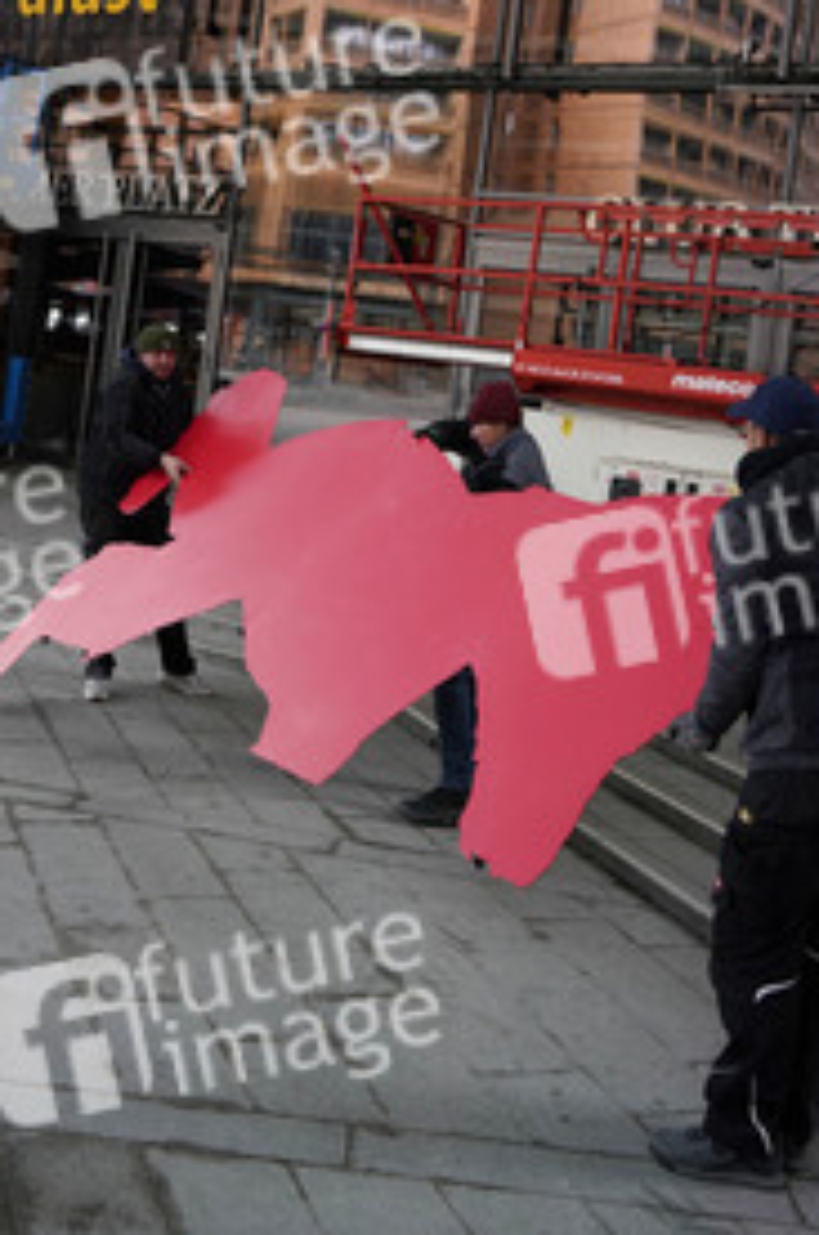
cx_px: 340
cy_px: 349
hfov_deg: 29.7
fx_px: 1541
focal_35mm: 45
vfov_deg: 42.7
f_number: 5.6
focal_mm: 31
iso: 640
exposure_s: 1/125
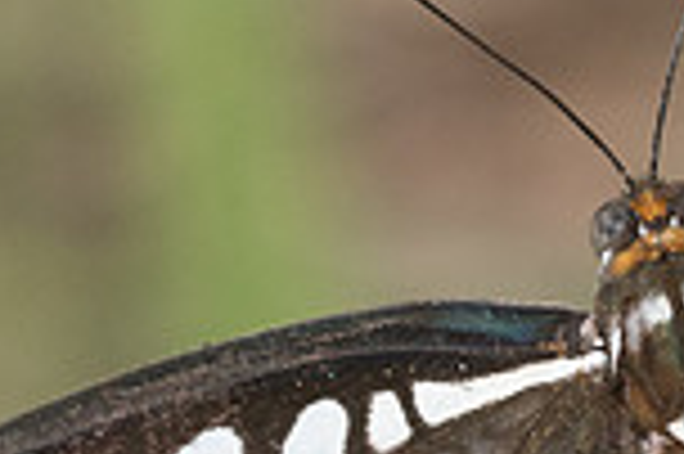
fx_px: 18201
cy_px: 535
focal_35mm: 959
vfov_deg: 1.4
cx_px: 559
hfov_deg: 2.2
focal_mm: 150
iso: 1000
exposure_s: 1/800
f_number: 14
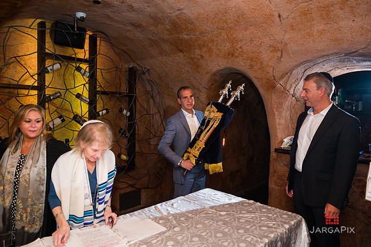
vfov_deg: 52.4
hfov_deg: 73.0
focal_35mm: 24
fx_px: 251
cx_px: 186
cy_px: 123
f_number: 4
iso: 1250
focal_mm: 24
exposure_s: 1/200
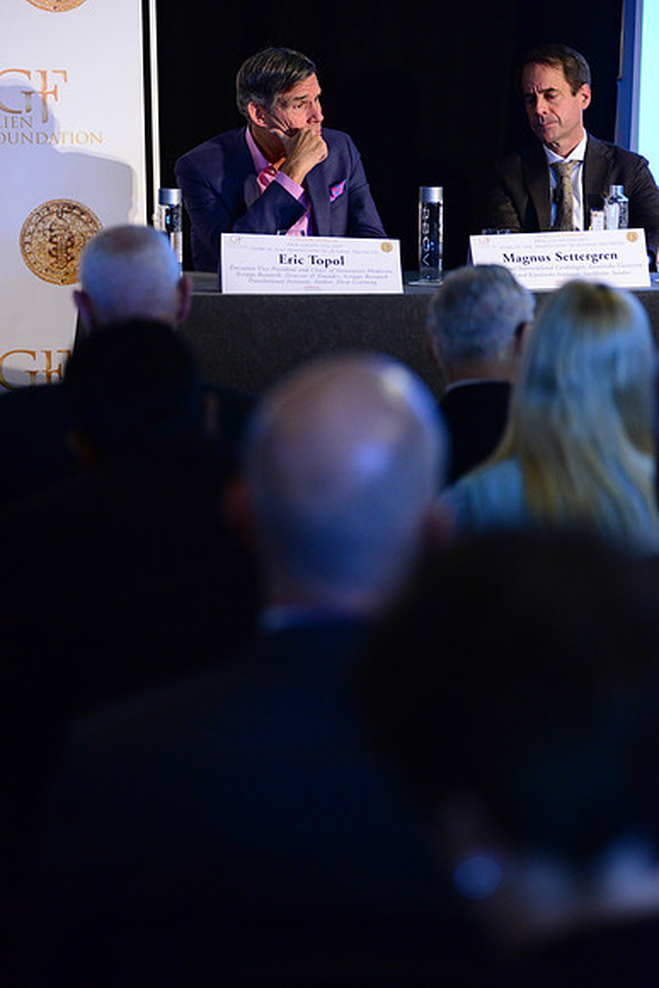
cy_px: 494
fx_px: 2881
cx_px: 330
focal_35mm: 105
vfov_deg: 19.5
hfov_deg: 13.0
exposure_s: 1/250
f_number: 2.8
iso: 4000
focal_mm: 105
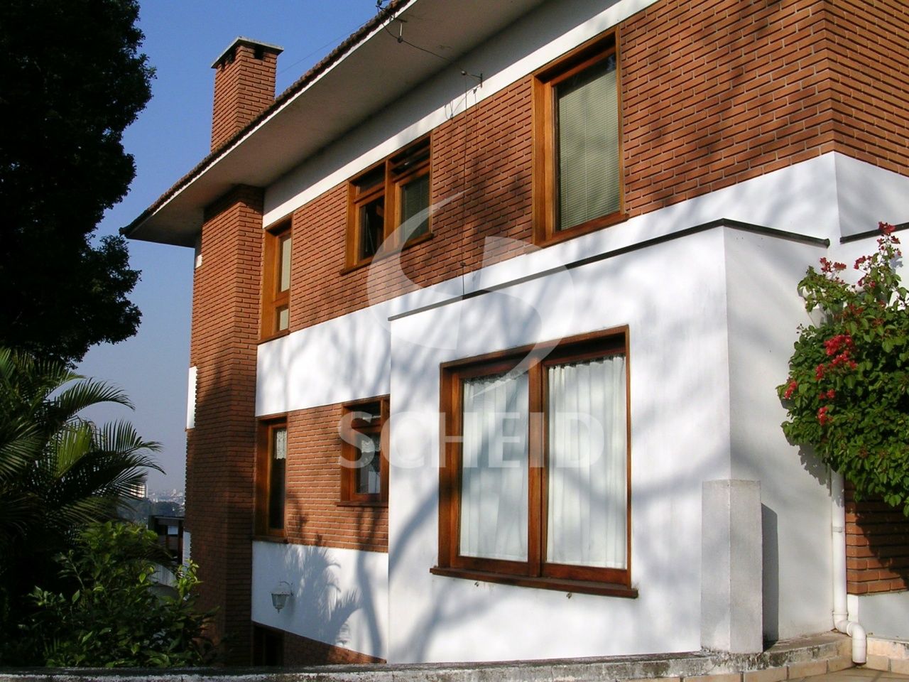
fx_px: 998
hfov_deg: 49.0
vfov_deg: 37.7
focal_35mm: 38
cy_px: 341
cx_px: 454
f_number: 5.6
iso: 50
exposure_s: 1/410
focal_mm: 5.8
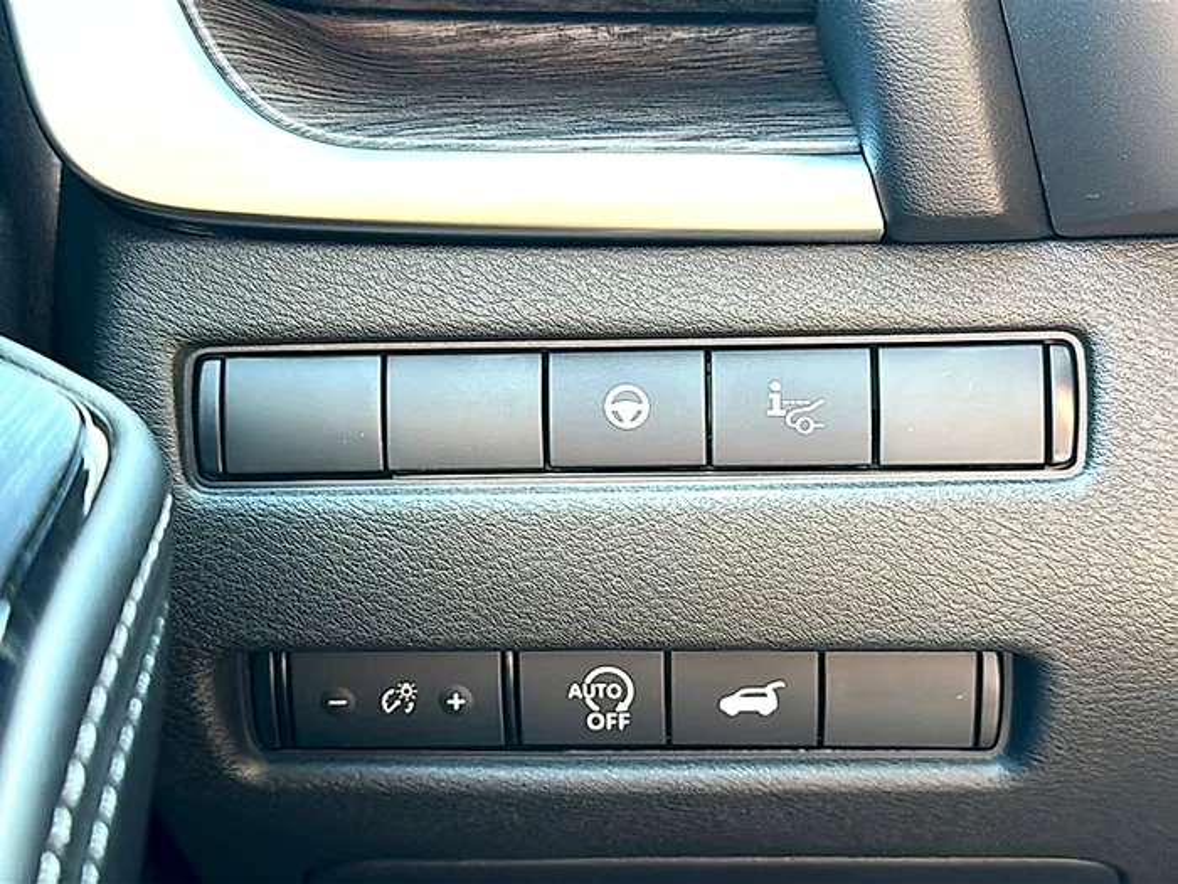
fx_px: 1293
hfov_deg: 49.0
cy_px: 442
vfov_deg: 37.7
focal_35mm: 38
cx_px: 589
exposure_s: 1/83
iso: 125
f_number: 1.78
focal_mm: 6.86
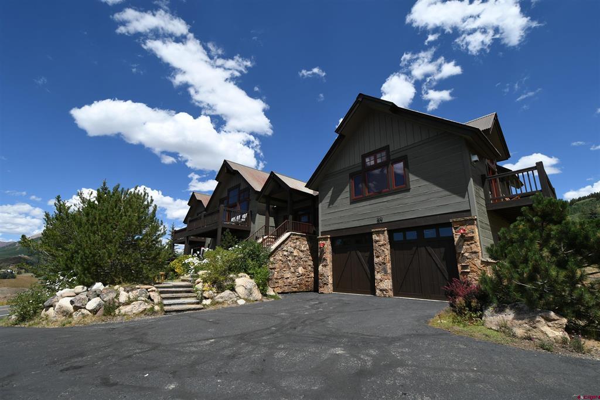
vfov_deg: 77.3
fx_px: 250
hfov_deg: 100.4
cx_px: 300
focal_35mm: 15
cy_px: 200
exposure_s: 1/320
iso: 100
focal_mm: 10
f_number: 7.1
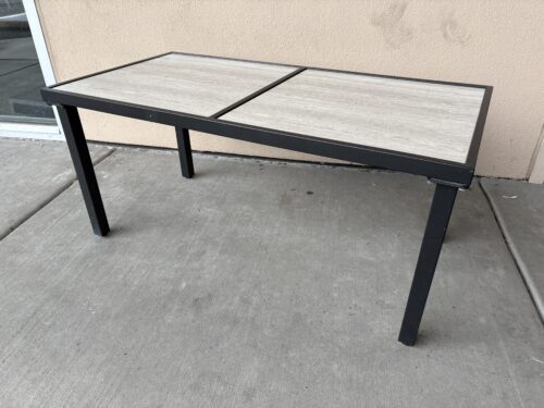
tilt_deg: -30.8
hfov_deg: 67.3
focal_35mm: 26
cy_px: 204
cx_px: 272
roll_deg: +0.2
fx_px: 409
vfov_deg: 53.1
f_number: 1.6
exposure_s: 1/395
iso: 50
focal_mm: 5.96
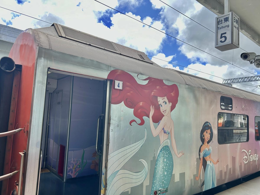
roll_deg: -2.3
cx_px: 130
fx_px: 195
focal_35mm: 26
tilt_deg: +5.4
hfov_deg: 67.3
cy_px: 98
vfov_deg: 53.1
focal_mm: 5.7
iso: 50
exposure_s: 1/650
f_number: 1.5
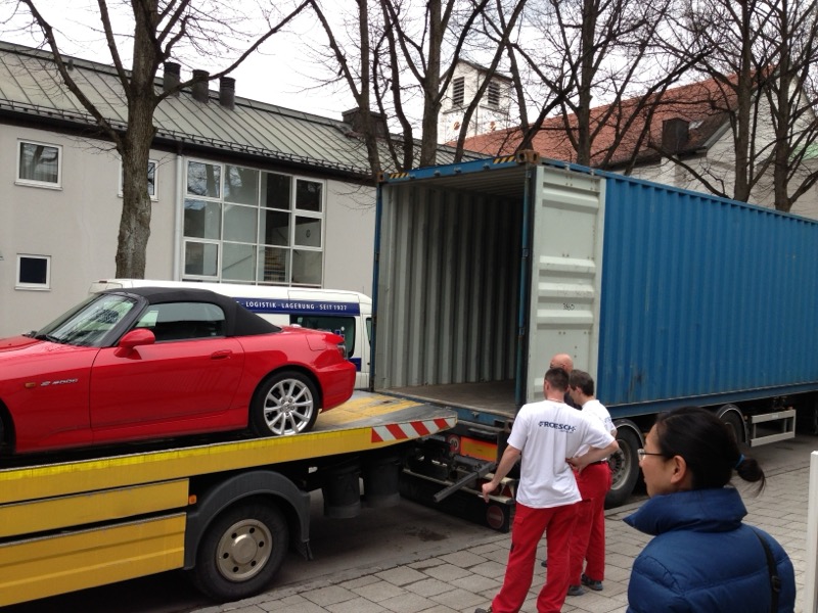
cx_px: 409
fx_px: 780
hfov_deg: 55.4
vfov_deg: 42.9
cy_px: 306
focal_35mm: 33
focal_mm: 4.13
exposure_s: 1/493
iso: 64
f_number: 2.4
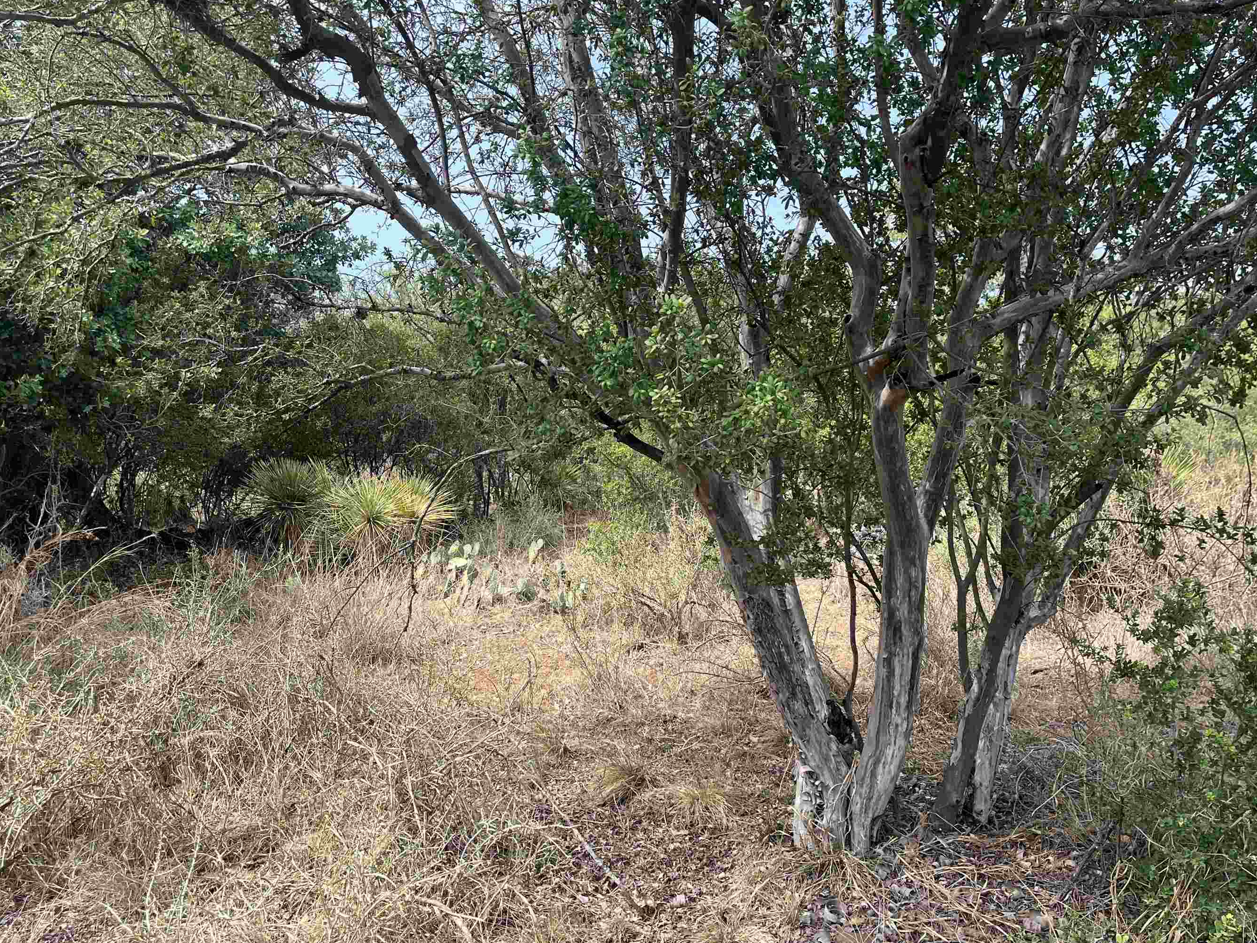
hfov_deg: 60.0
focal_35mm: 30
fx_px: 1089
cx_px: 626
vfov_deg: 46.8
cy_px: 502
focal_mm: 5.1
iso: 50
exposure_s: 1/1036
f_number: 1.6
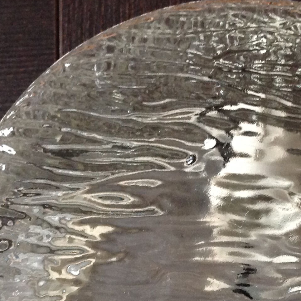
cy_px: 278
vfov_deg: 20.4
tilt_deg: -65.9
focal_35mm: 83
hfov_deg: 20.7
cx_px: 226
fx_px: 817
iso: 250
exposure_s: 1/15
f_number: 2.4
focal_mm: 4.28
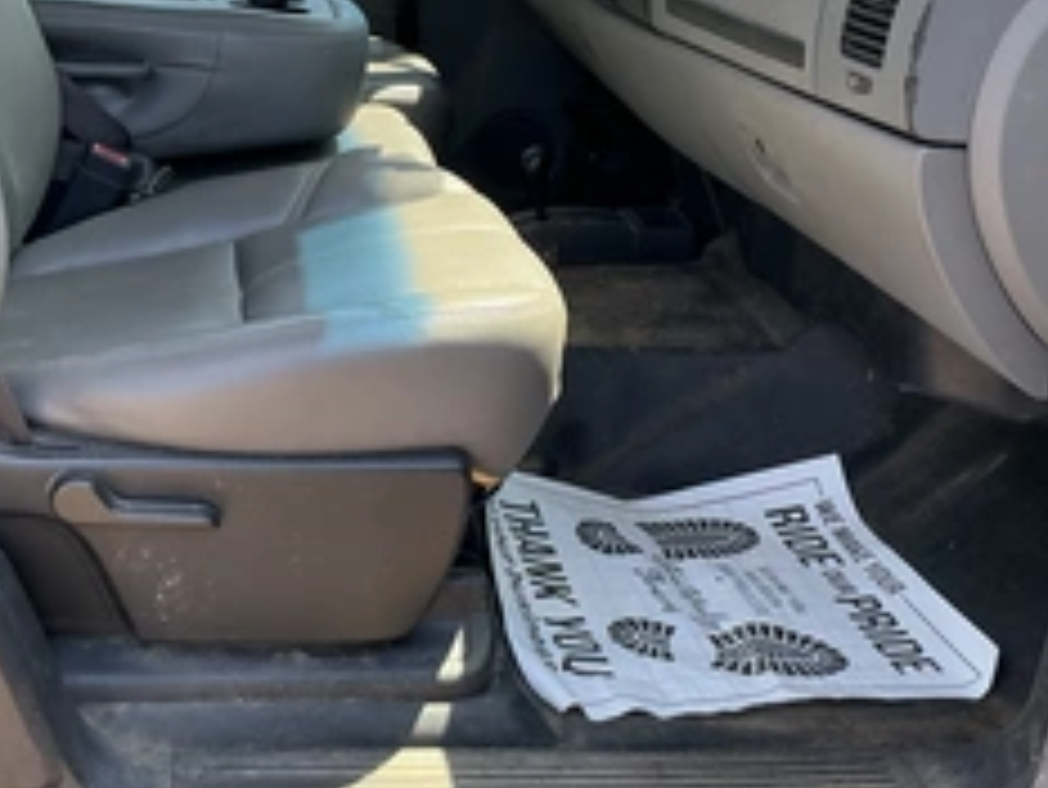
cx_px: 414
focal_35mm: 48
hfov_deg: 39.5
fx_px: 1454
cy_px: 207
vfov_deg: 29.9
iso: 20
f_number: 1.8
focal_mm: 3
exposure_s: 1/137
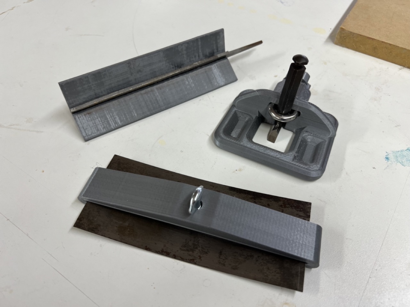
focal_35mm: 26
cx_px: 205
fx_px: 308
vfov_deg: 53.1
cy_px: 154
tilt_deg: -52.8
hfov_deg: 67.3
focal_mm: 5.7
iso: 80
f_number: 1.5
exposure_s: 1/120
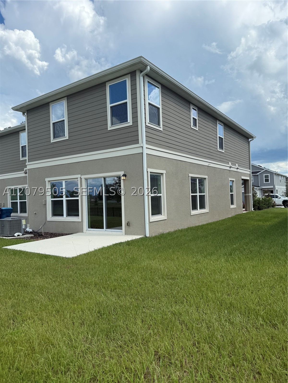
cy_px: 192
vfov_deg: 71.6
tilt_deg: +1.5
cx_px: 144
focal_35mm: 24
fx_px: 266
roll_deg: +1.9
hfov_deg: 56.8
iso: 80
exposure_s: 1/4405
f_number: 1.78
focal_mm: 6.76
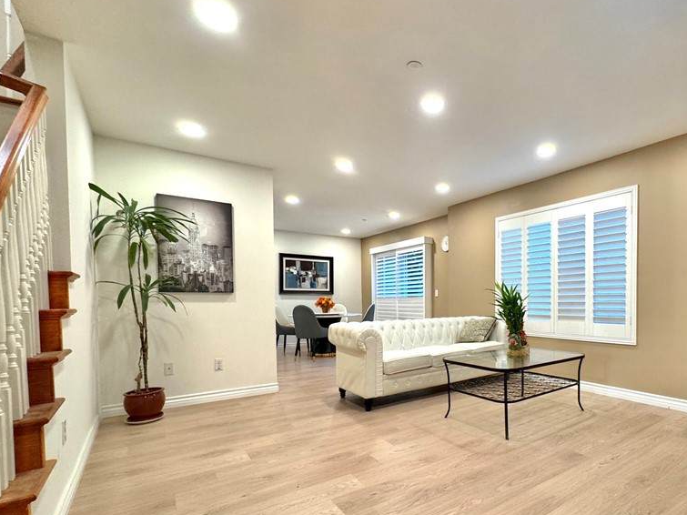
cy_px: 308
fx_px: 377
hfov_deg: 82.3
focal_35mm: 19
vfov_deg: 68.0
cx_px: 448
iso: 250
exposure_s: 1/120
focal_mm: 2.22
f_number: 2.2
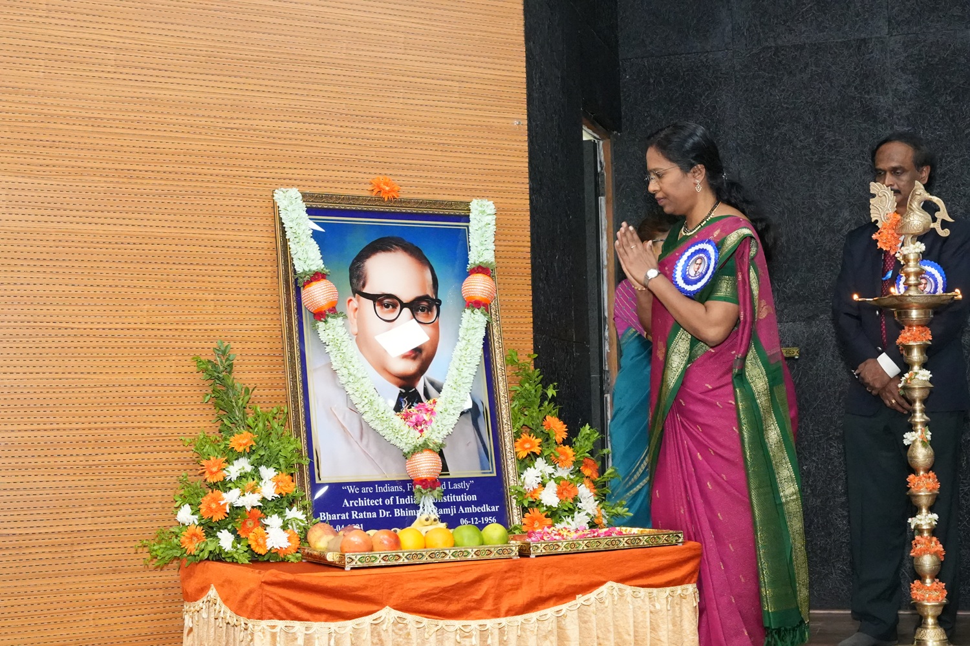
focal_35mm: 55
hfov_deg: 36.2
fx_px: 1482
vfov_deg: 24.6
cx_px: 485
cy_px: 323
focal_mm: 36.7
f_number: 6.3
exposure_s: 1/160
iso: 10000
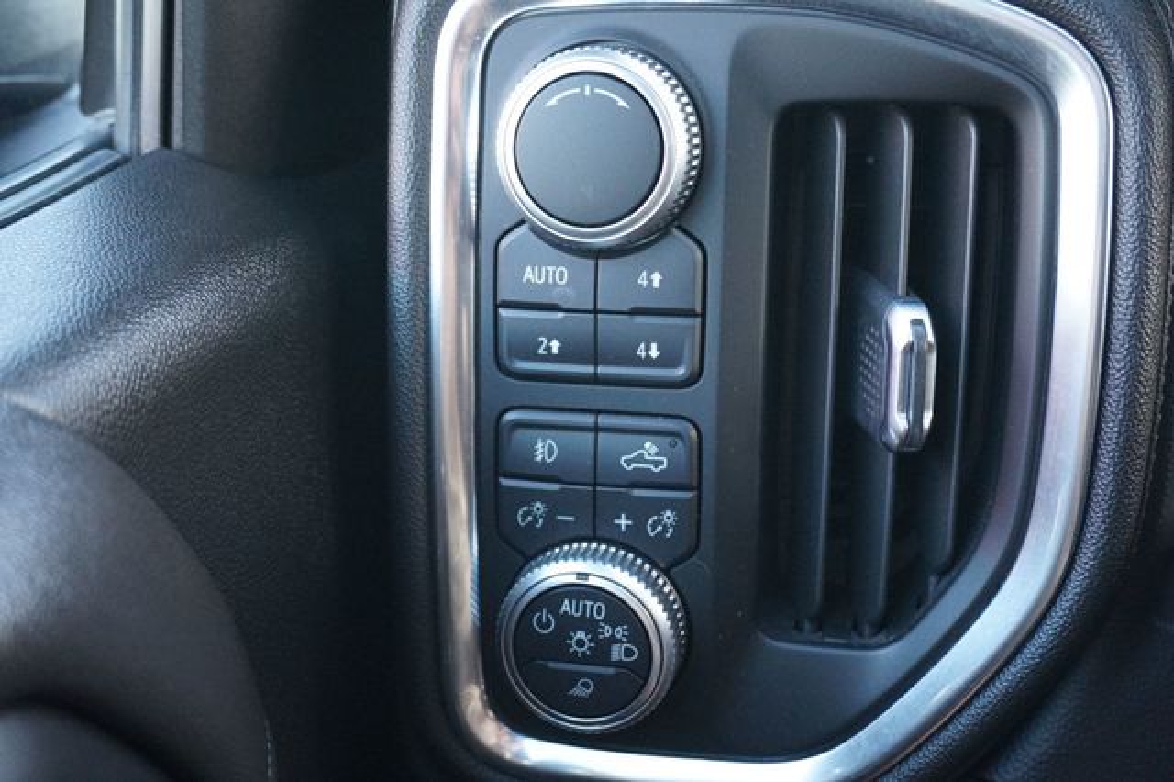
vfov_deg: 33.0
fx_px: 1320
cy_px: 391
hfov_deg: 47.9
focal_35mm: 40
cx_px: 587
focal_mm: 27
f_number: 4.5
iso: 2000
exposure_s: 1/60
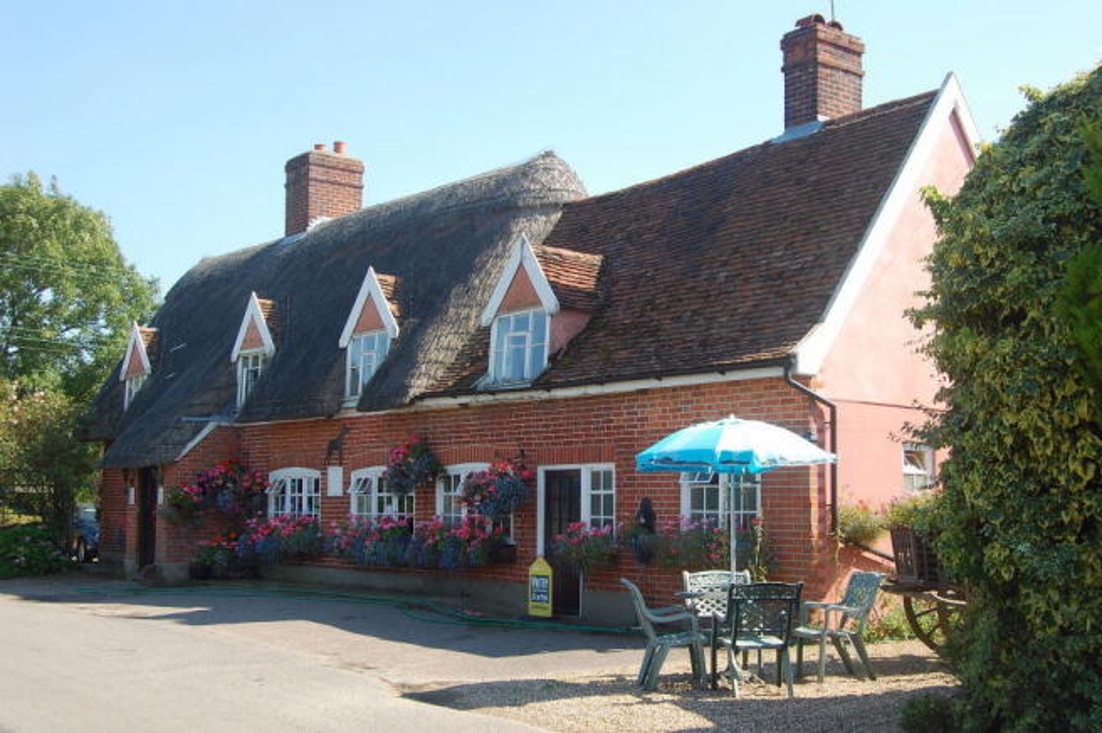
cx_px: 551
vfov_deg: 29.8
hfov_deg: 43.6
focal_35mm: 45
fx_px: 1376
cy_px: 366
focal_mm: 30
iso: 200
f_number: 7.1
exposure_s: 1/200
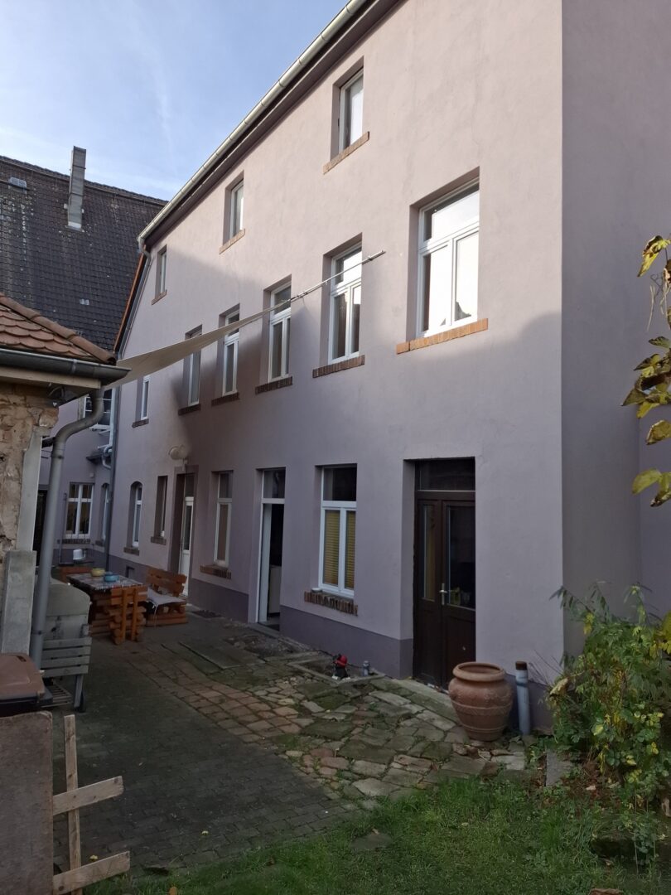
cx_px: 336
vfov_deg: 73.9
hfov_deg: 58.9
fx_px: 594
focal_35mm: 23
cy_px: 448
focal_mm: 5.54
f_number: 1.8
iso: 50
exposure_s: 1/608
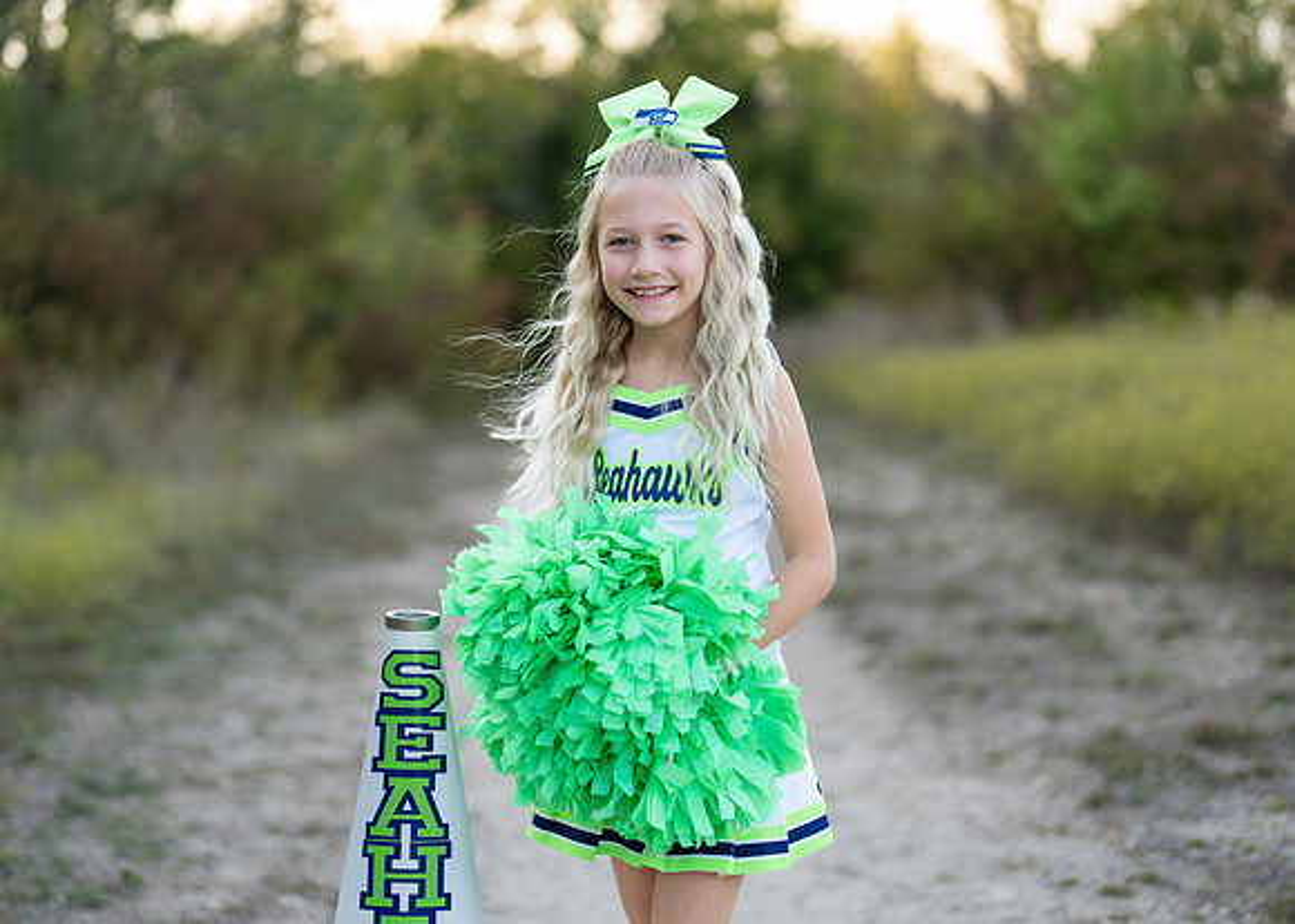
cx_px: 631
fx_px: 2115
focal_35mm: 58
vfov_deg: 24.7
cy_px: 453
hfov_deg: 34.0
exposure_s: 1/1000
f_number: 1.2
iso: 100
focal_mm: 50
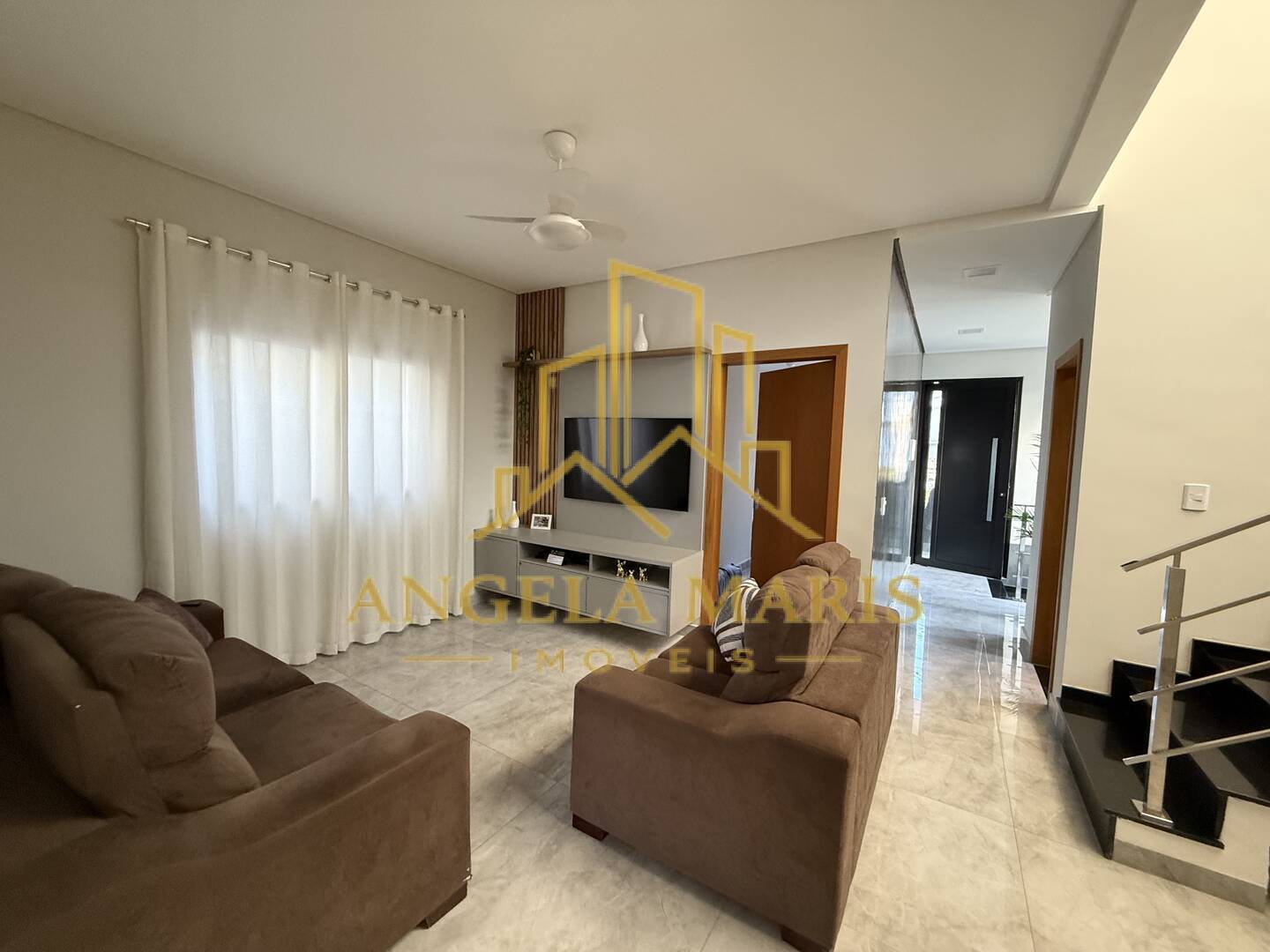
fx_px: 514
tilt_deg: -2.4
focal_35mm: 14
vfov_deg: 85.7
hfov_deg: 102.1
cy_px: 476
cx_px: 635
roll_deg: -1.2
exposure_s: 1/60
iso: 400
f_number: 2.2
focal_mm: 2.22
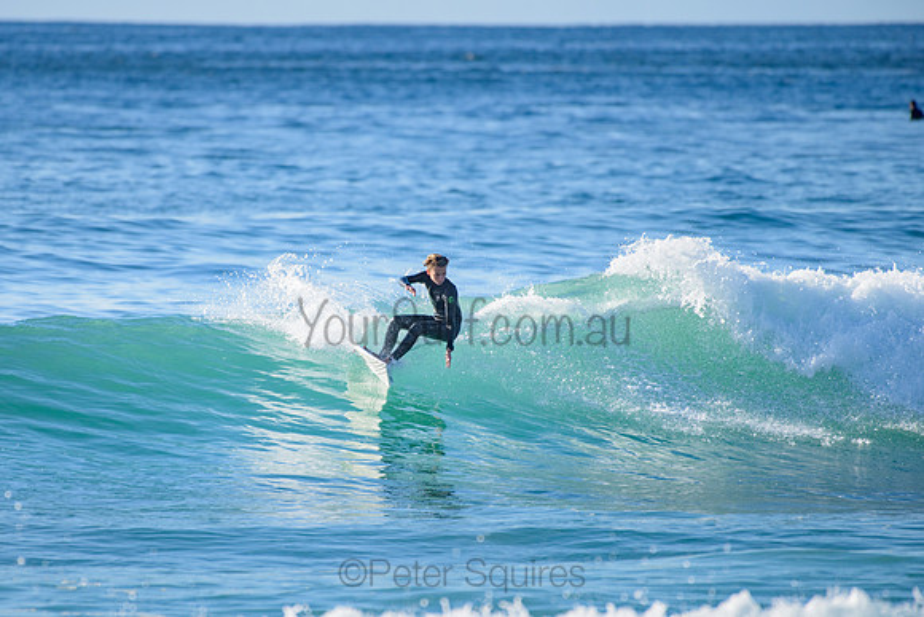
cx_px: 363
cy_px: 337
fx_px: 15746
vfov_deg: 2.2
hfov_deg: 3.4
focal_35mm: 613
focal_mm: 500
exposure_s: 1/2000
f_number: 5.6
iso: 320
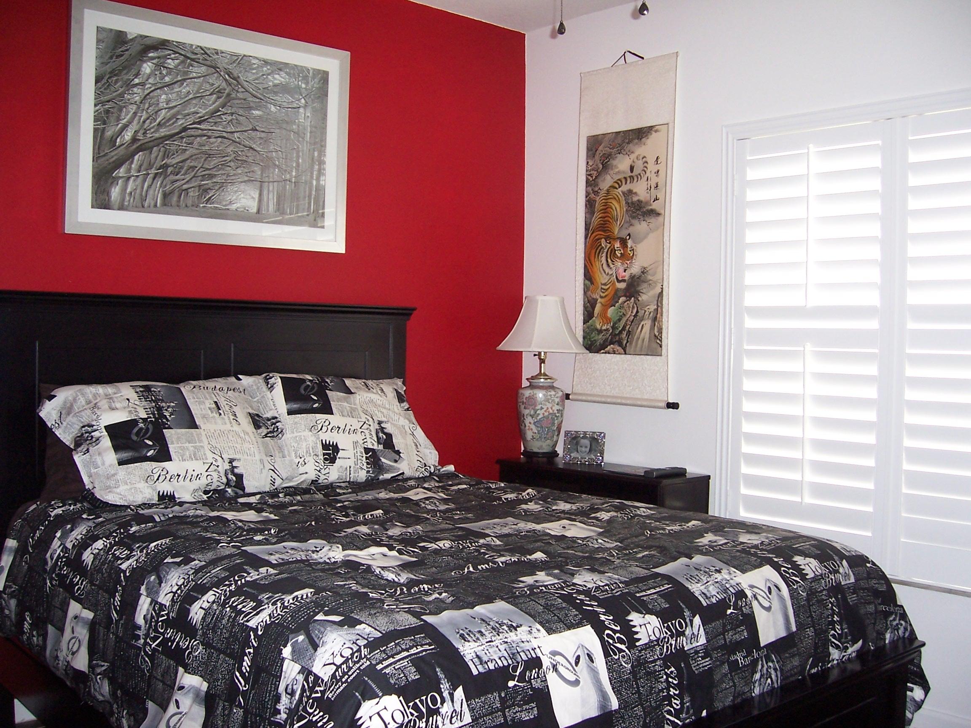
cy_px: 364
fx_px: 1010
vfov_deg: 39.7
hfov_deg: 51.4
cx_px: 486
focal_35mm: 36
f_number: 3
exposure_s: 1/60
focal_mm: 6
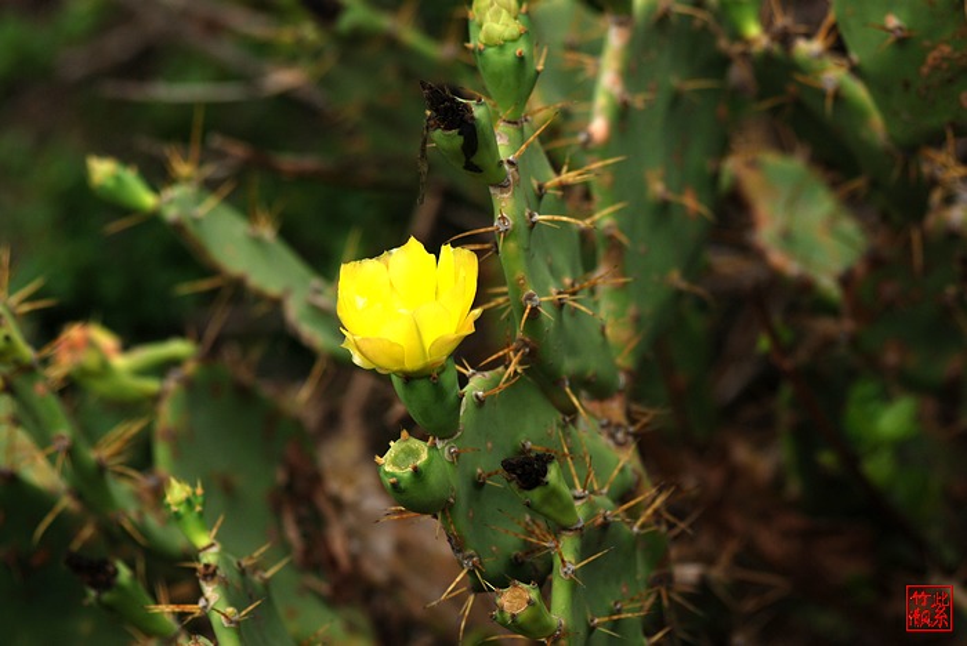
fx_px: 5444
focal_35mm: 202
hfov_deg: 10.2
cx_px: 484
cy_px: 323
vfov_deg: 6.8
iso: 200
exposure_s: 1/800
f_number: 4
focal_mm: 135
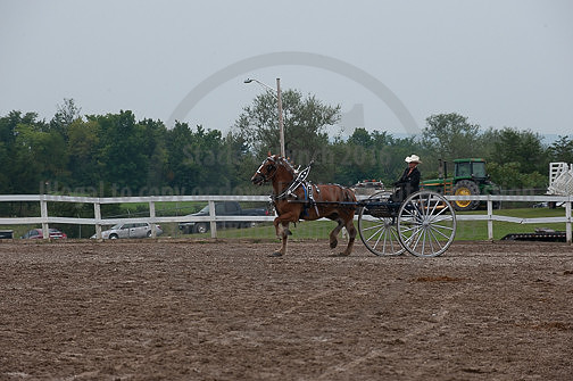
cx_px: 286
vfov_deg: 6.9
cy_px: 190
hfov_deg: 10.3
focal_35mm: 200
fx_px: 3180
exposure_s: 1/1000
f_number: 5.6
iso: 450
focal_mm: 200
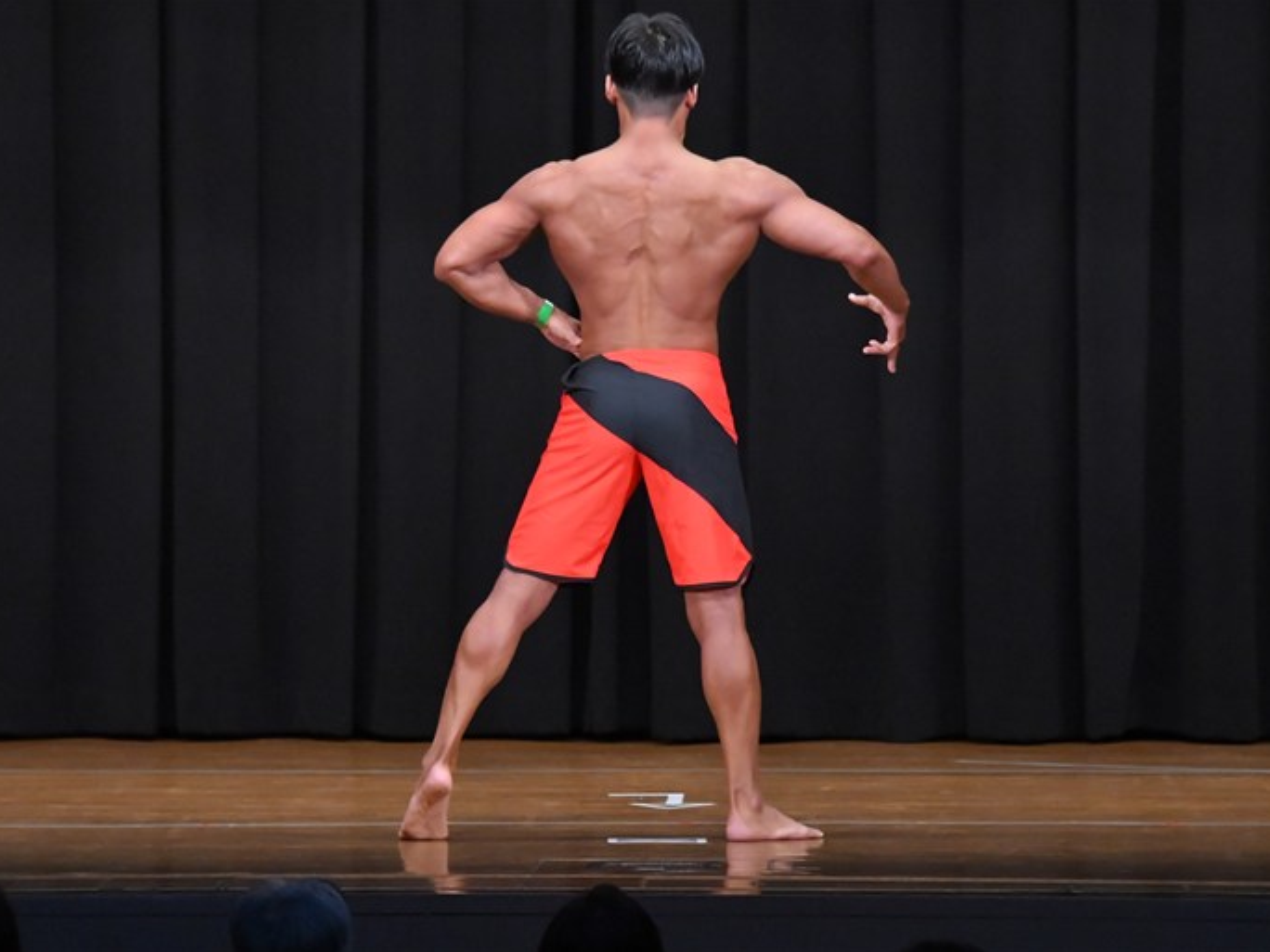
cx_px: 619
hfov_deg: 8.1
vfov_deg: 6.1
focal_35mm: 245
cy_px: 475
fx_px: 8989
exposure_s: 1/400
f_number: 5.6
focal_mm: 150
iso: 8000
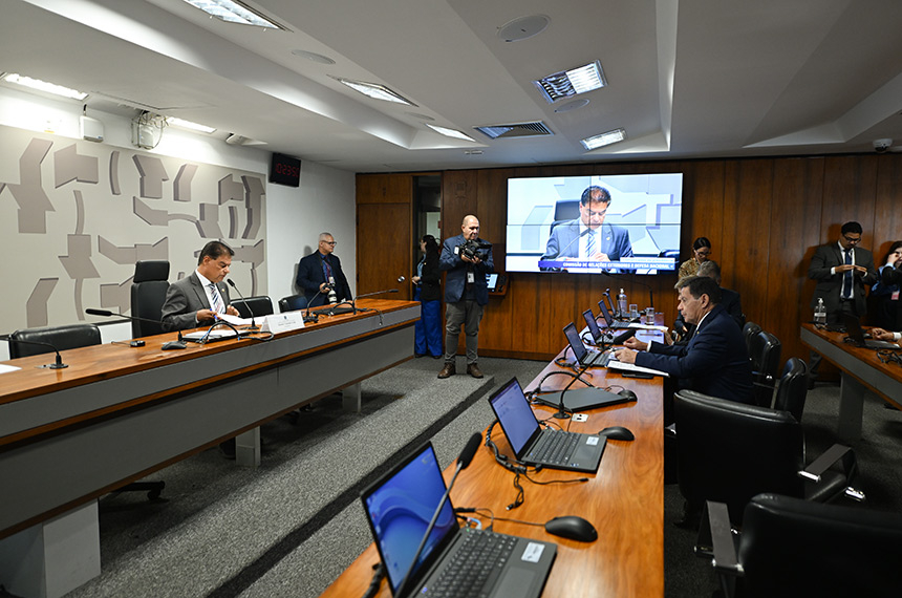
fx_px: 600
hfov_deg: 73.8
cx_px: 451
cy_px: 299
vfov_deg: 52.9
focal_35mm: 24
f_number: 2.8
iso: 800
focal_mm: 24
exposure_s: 1/100
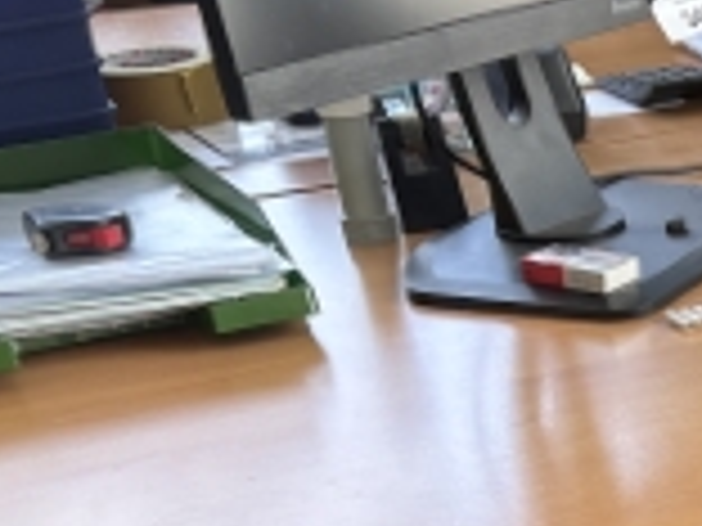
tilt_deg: -32.8
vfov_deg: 12.7
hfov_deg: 16.2
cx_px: 1170
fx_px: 2170
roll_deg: +0.8
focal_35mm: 107
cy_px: 922
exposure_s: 1/121
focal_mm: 5.96
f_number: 1.6
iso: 80
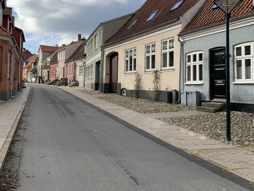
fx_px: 286
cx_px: 99
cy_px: 78
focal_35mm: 39
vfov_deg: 36.7
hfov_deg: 47.5
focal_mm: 4.25
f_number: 1.8
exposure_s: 1/1845
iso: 25
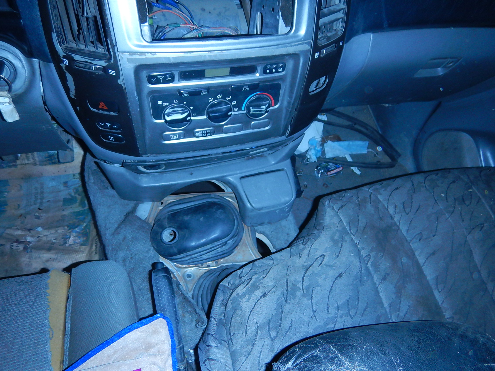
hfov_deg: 71.6
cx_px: 248
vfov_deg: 56.8
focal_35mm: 24
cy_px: 186
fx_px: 343
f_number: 2.8
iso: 200
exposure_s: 1/30
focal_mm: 4.3
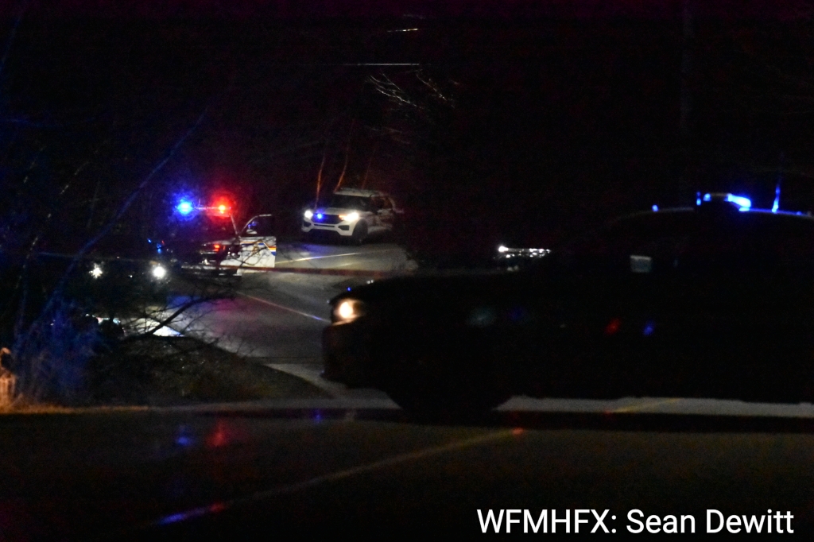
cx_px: 407
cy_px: 271
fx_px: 4238
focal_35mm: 188
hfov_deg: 11.0
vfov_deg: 7.3
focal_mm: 125
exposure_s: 1/250
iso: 25600
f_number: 5.6
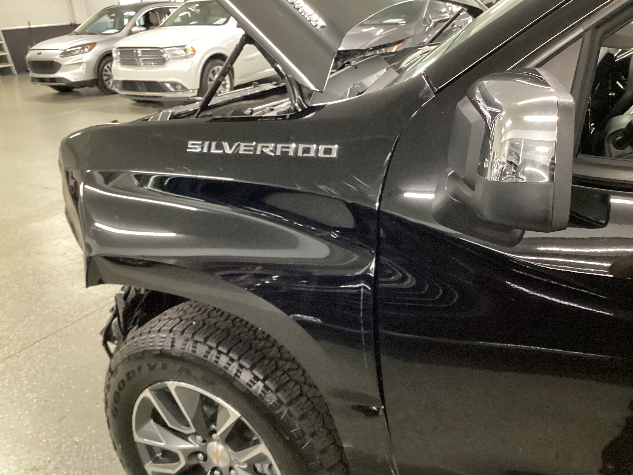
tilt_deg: -24.3
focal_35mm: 31
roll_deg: +2.0
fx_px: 567
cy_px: 238
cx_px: 316
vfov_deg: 45.4
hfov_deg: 58.4
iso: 800
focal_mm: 3.3
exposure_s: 1/30
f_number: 2.4
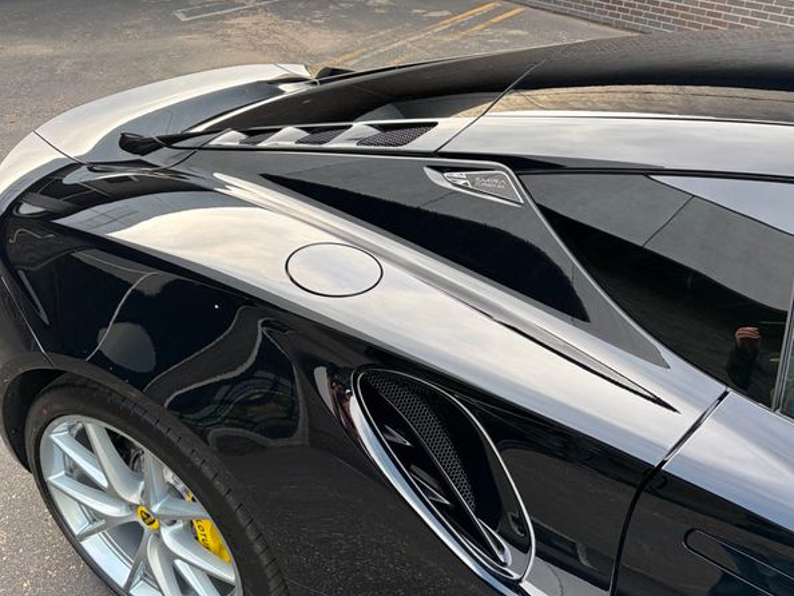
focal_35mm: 28
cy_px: 309
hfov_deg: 63.4
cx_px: 374
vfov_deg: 49.8
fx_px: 643
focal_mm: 5.96
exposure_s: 1/182
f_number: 1.6
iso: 50
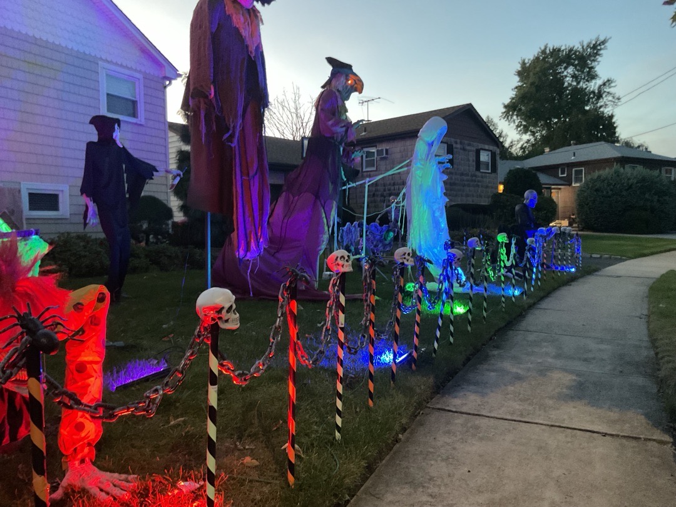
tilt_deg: -1.4
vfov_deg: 48.2
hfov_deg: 61.7
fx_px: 566
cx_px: 338
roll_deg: +0.3
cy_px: 254
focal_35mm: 29
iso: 500
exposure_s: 1/24
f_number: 1.8
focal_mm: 3
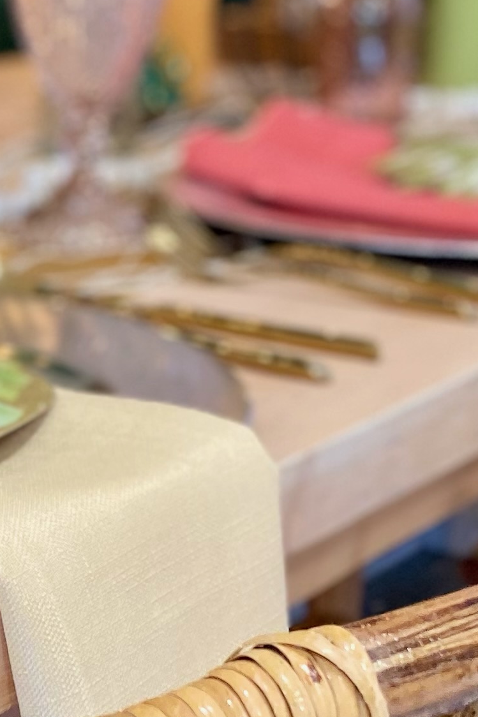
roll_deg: +0.9
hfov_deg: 13.8
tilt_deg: -19.6
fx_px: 1932
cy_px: 522
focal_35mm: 97
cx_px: -63
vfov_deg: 20.9
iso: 125
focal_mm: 4.25
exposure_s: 1/60
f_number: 1.8
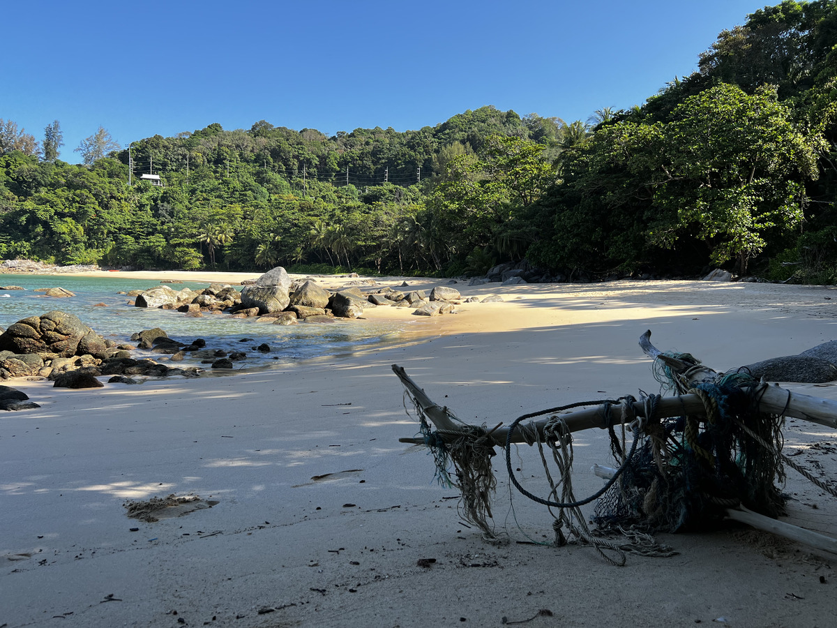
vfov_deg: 53.1
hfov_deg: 67.3
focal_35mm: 26
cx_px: 418
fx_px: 629
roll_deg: -1.7
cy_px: 314
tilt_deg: -3.3
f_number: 1.5
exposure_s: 1/1808
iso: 50
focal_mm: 5.7
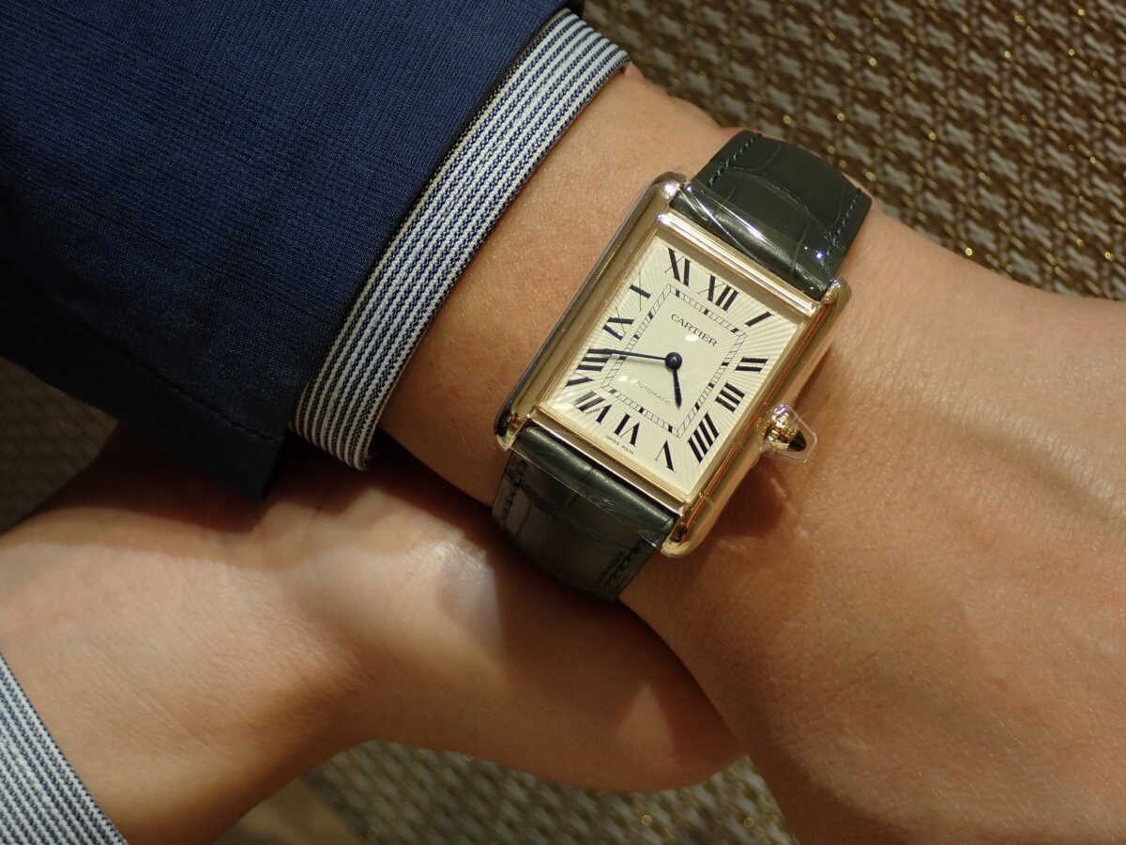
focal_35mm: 71
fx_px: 2310
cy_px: 422
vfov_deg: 20.7
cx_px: 563
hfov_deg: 27.4
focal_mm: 12.73
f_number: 3.9
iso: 200
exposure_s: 1/80
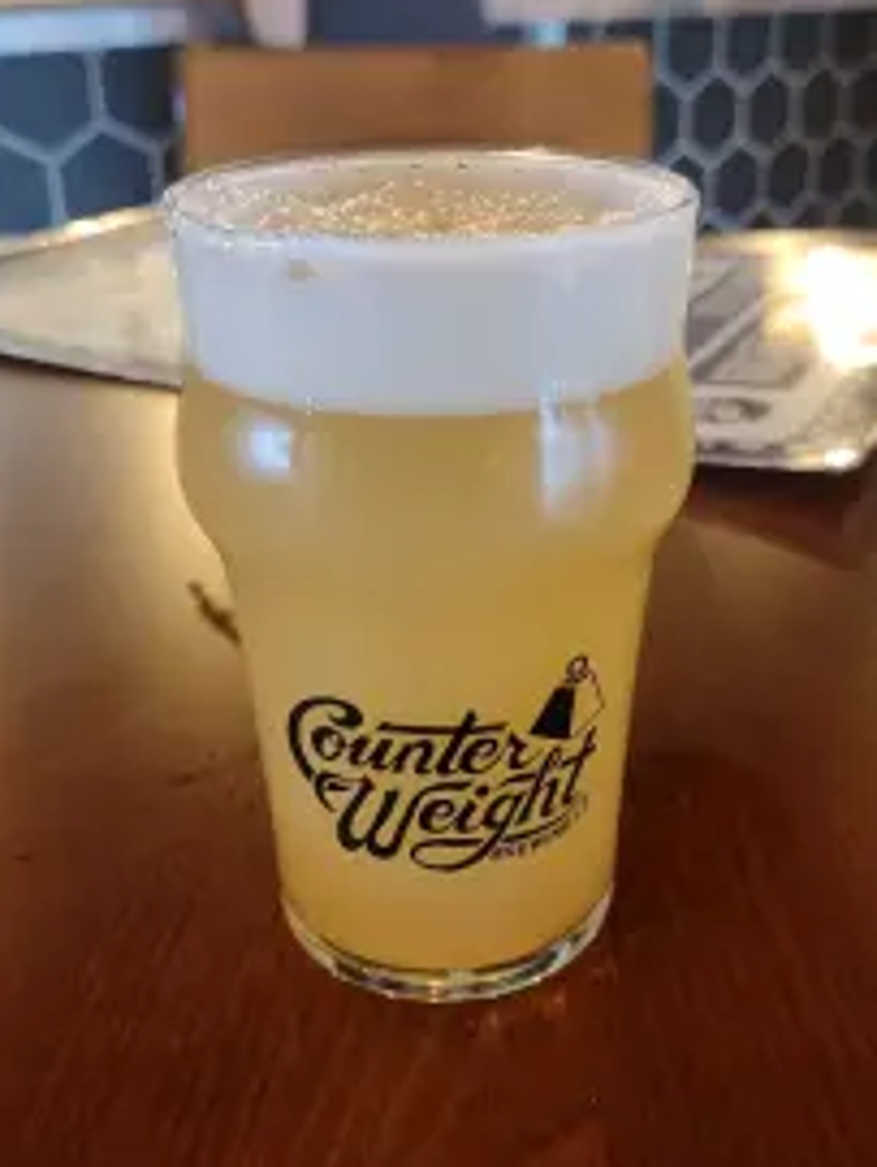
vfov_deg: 46.7
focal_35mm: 40
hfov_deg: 36.0
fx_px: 1349
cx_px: 488
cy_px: 622
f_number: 1.7
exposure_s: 1/40
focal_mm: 4.71
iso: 244
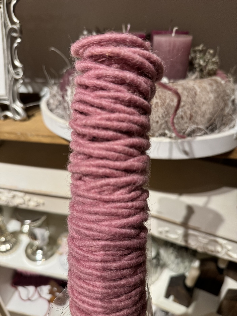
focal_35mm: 24
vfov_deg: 71.6
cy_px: 158
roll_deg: +0.0
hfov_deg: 56.8
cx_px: 118
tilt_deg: -32.5
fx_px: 219
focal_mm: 6.76
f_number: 1.78
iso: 320
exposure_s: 1/50
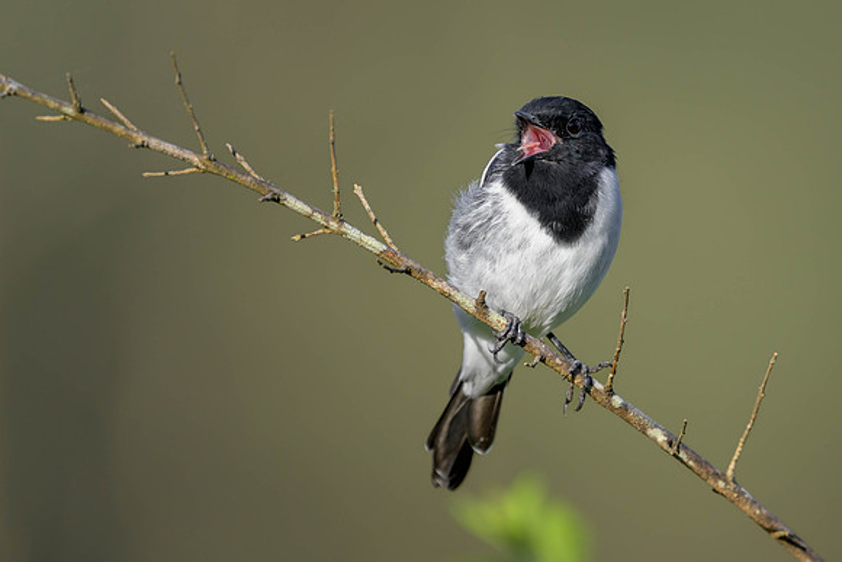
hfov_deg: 1.9
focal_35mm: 1114
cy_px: 198
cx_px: 699
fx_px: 26049
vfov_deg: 1.2
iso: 280
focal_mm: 560
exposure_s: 1/1250
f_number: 4
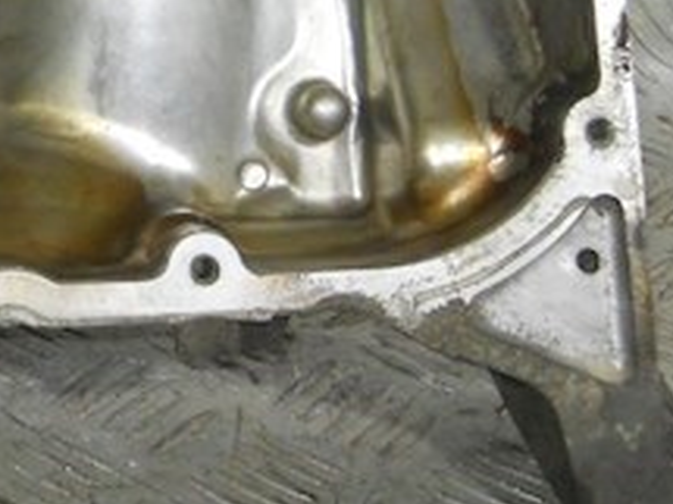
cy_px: -135
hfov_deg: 15.4
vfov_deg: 11.8
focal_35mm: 122
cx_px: -210
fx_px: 2371
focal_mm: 6.72
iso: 250
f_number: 3.1
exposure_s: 1/30
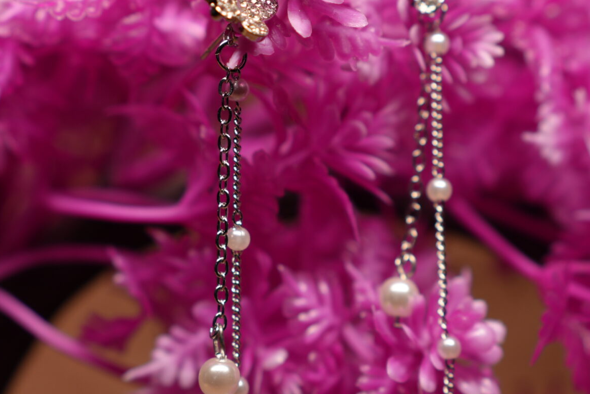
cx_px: 305
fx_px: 1885
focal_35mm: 115
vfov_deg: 11.9
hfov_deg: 17.8
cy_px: 158
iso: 100
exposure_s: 1/160
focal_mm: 35
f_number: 2.5
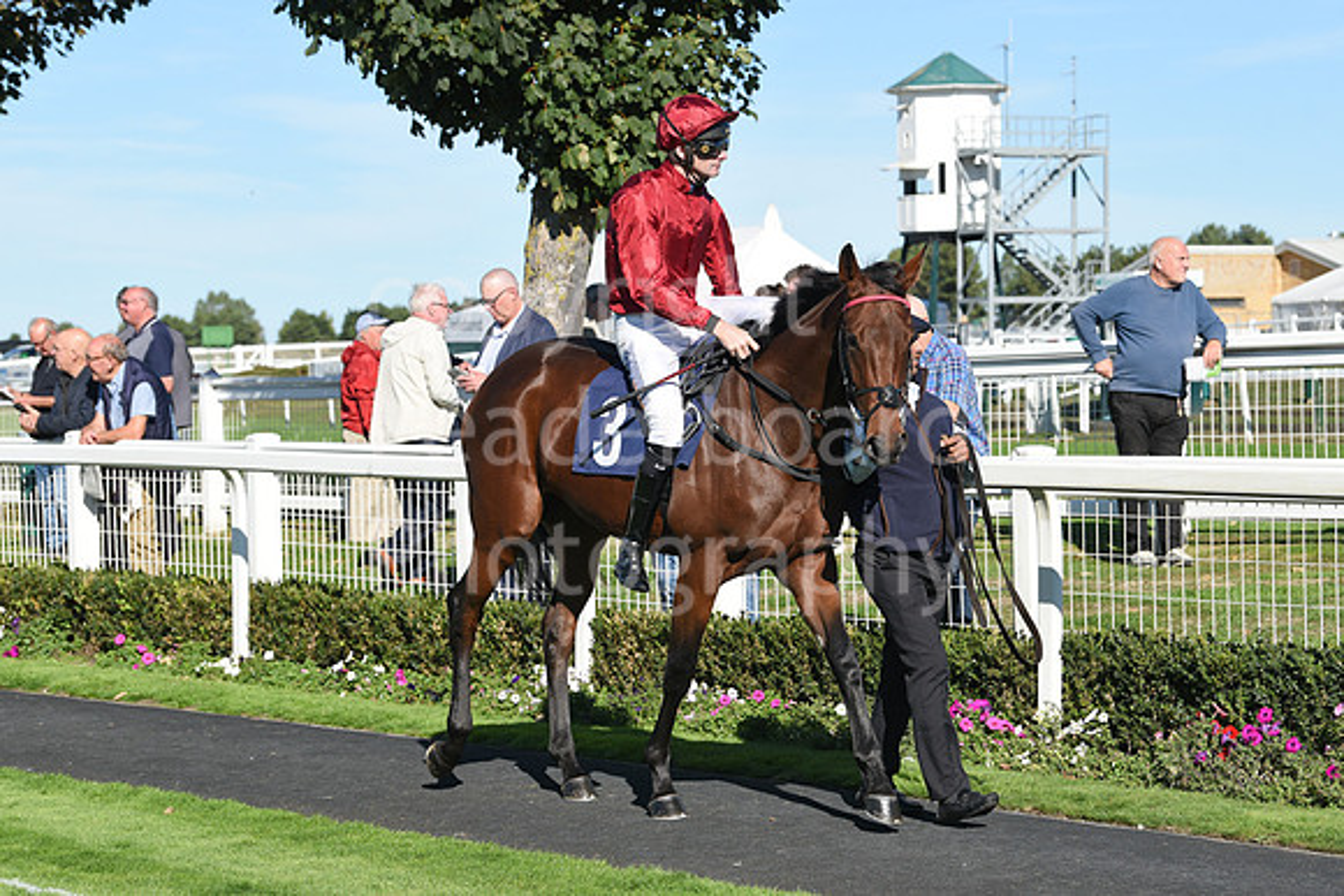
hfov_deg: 20.8
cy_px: 448
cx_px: 672
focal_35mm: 98
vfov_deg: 14.0
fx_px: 3659
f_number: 6.3
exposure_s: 1/1600
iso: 400
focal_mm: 98
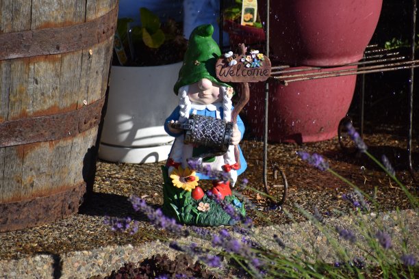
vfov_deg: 3.1
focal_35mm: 450
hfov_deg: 4.6
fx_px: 5237
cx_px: 210
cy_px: 140
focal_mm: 300
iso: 100
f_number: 6.3
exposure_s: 1/500
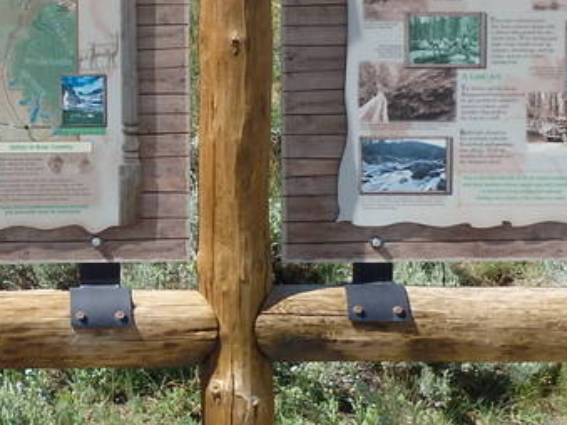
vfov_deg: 12.5
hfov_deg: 16.4
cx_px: 23
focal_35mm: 118
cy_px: 115
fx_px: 1932
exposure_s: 1/400
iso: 125
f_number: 4.7
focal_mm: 7.3
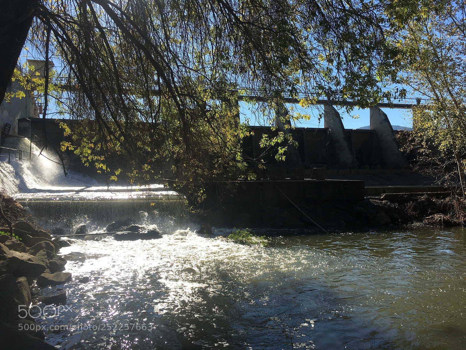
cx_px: 233
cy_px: 175
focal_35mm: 29
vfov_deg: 48.2
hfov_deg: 61.7
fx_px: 390
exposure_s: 1/1479
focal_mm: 4.15
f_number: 2.2
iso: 25
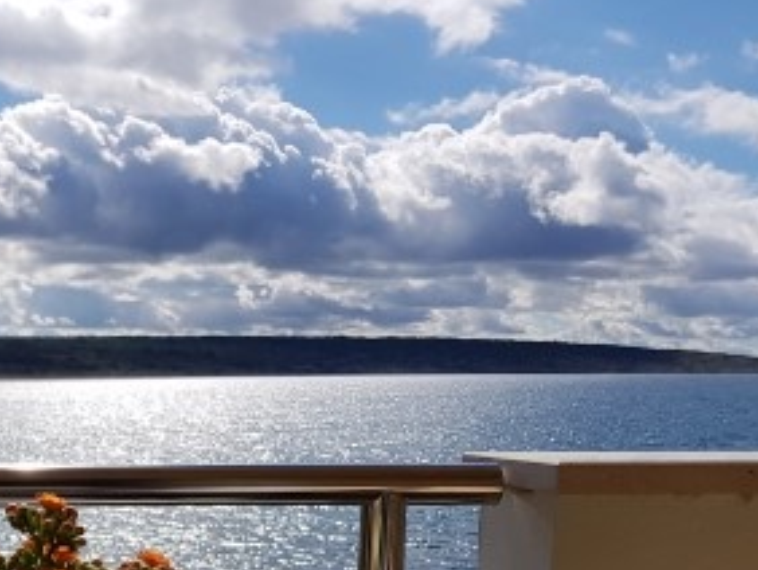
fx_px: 1293
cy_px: 575
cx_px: -43
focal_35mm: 59
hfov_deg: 29.9
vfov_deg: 23.7
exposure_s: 1/5312
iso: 40
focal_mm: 4.2
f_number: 1.7
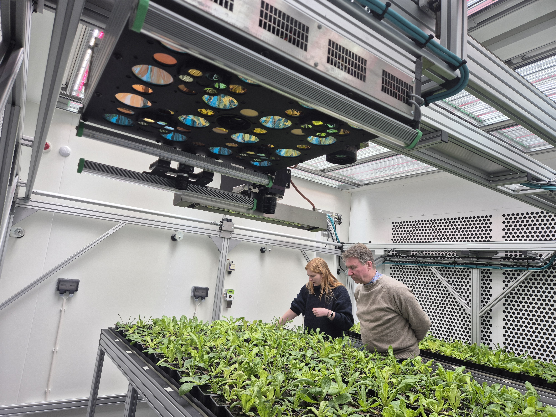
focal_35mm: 23
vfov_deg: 58.9
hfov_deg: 73.9
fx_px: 369
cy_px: 208
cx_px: 278
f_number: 1.8
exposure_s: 1/278
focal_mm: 5.4
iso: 25
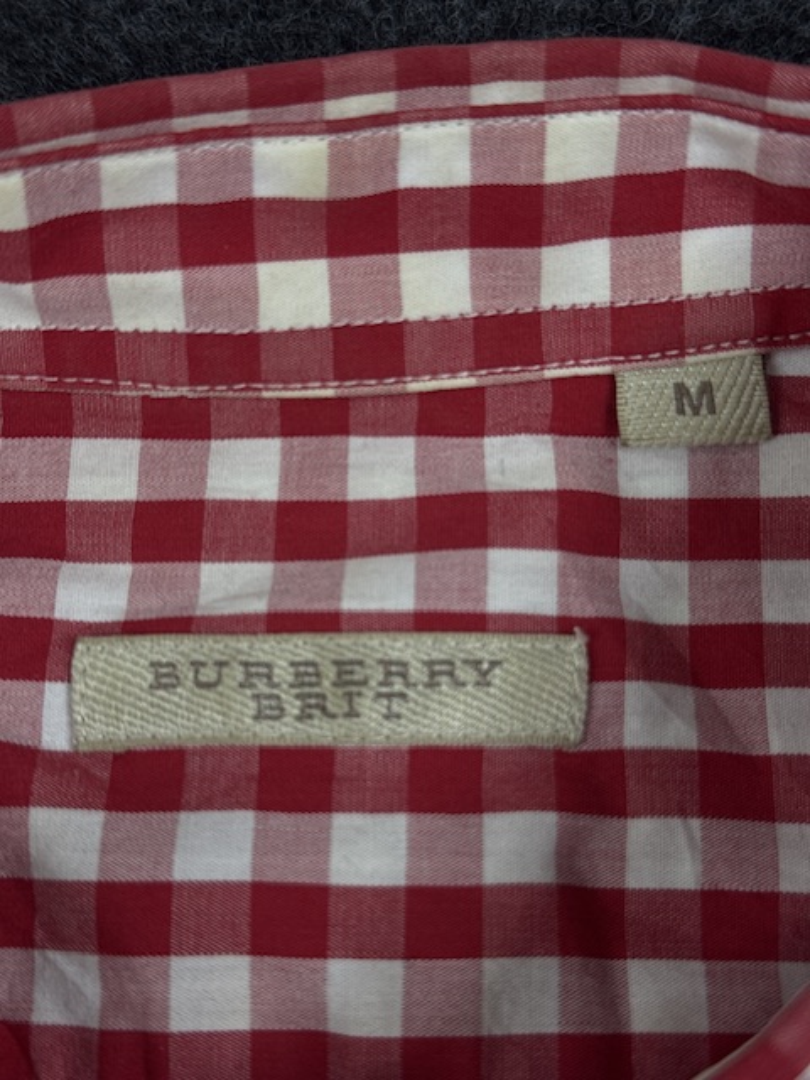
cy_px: 540
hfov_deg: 30.3
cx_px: 405
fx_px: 1498
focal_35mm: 48
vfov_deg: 39.7
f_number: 1.78
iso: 50
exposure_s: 1/100
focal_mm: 6.76
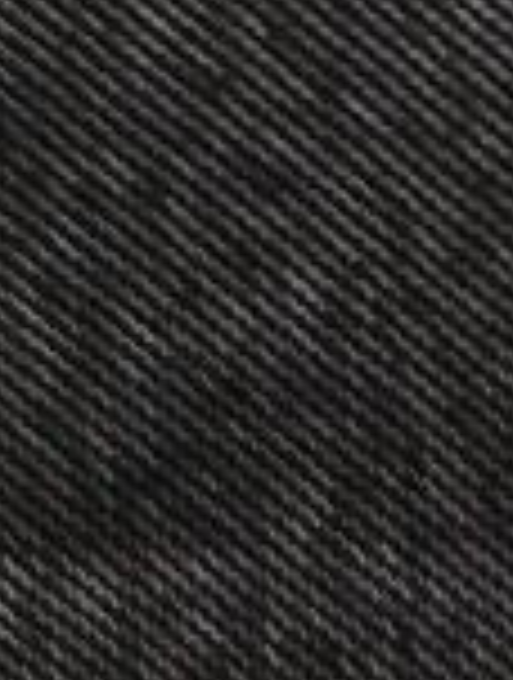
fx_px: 2912
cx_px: -531
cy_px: 428
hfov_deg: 9.4
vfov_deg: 13.3
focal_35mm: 148
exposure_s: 1/8
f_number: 2.8
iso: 200
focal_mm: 5.8
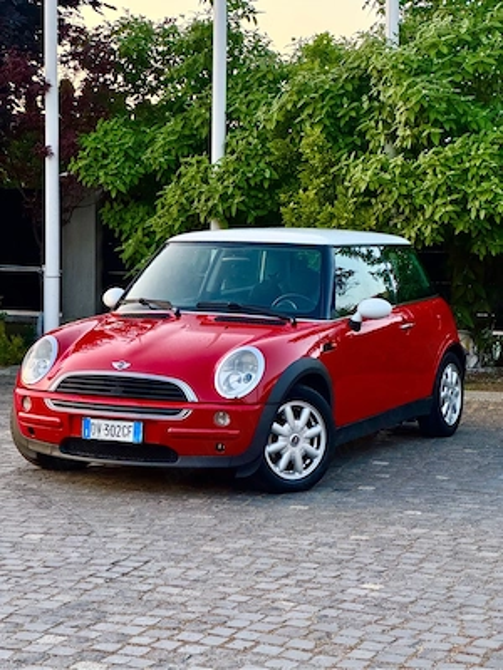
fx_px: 1492
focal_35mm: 77
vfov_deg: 25.3
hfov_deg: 19.1
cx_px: 252
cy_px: 335
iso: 1000
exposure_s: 1/40
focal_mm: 9
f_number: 2.8
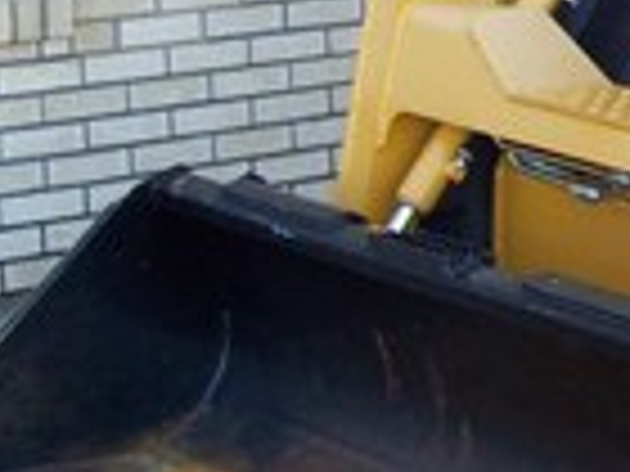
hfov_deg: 13.4
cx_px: 918
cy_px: 94
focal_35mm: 140
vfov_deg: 10.6
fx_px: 2548
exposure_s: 1/137
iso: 80
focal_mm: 6
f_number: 2.7
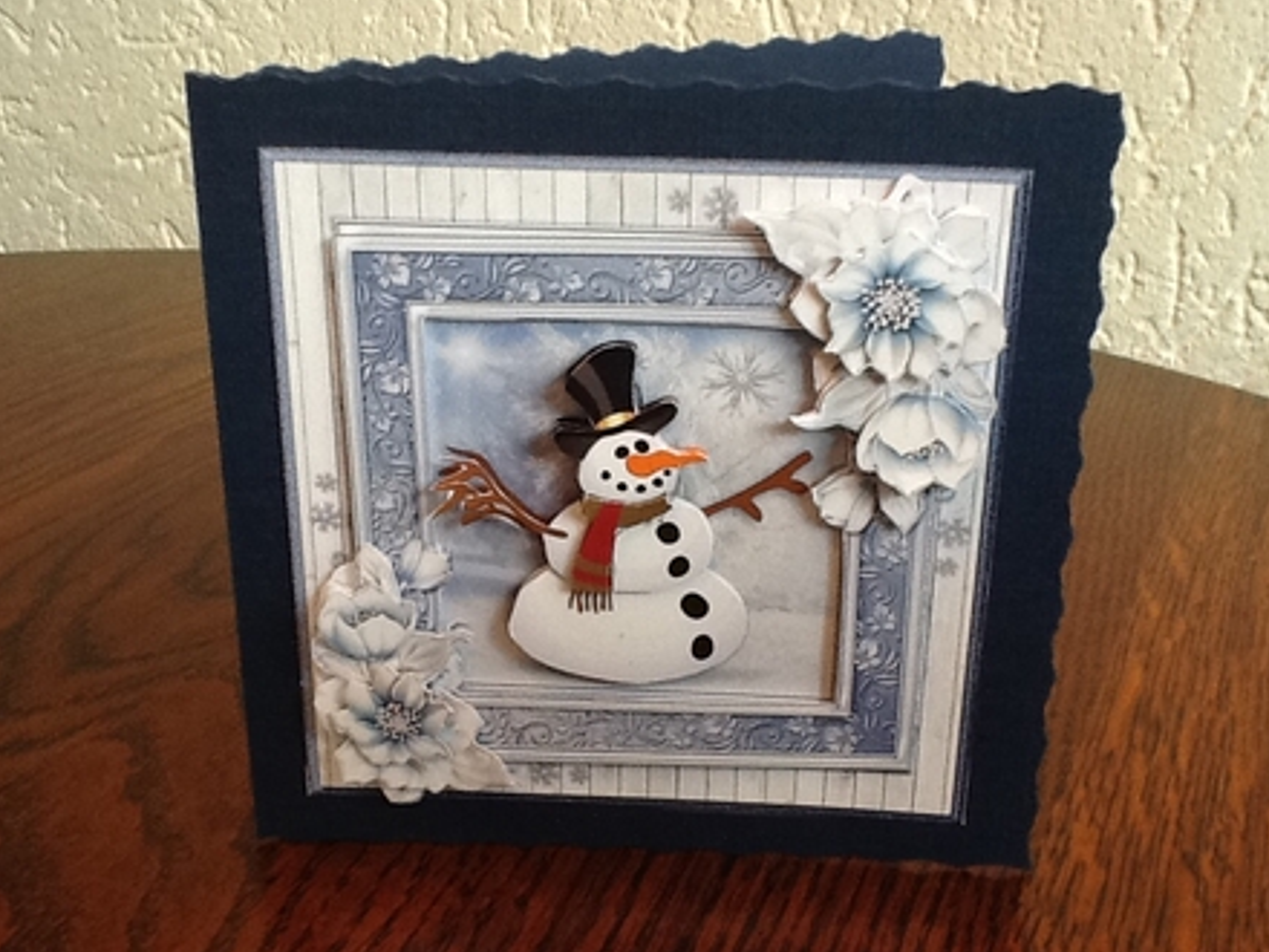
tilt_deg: -22.6
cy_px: 475
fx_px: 1650
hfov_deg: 42.1
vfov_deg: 32.2
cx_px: 632
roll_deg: +1.6
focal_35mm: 45
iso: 100
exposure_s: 1/30
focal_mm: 2.03
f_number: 2.4
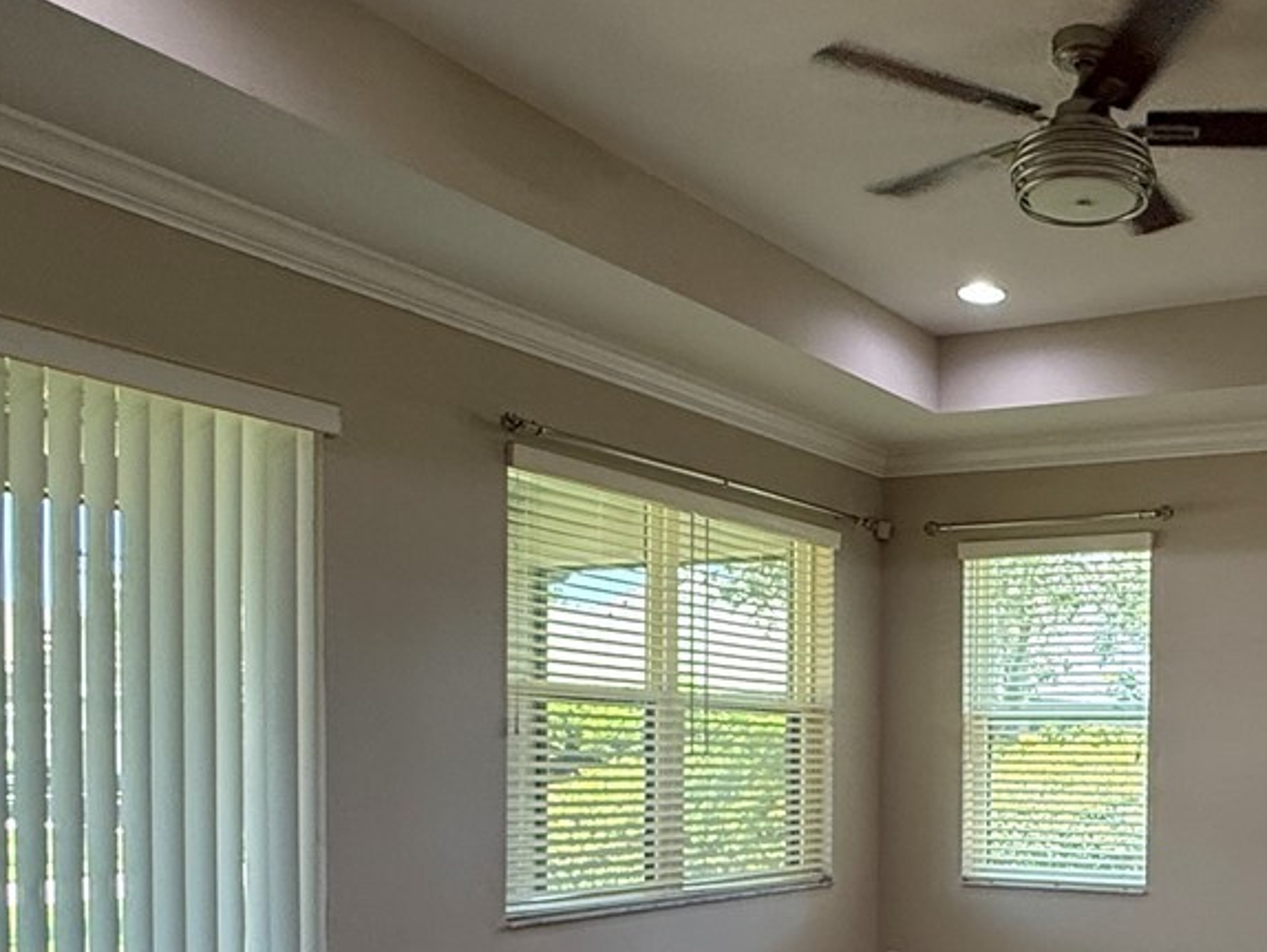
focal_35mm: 39
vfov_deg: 35.2
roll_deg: -1.7
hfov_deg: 43.8
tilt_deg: -1.4
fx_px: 1428
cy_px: 811
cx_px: 1135
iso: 320
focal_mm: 2.22
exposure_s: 1/120
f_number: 2.2
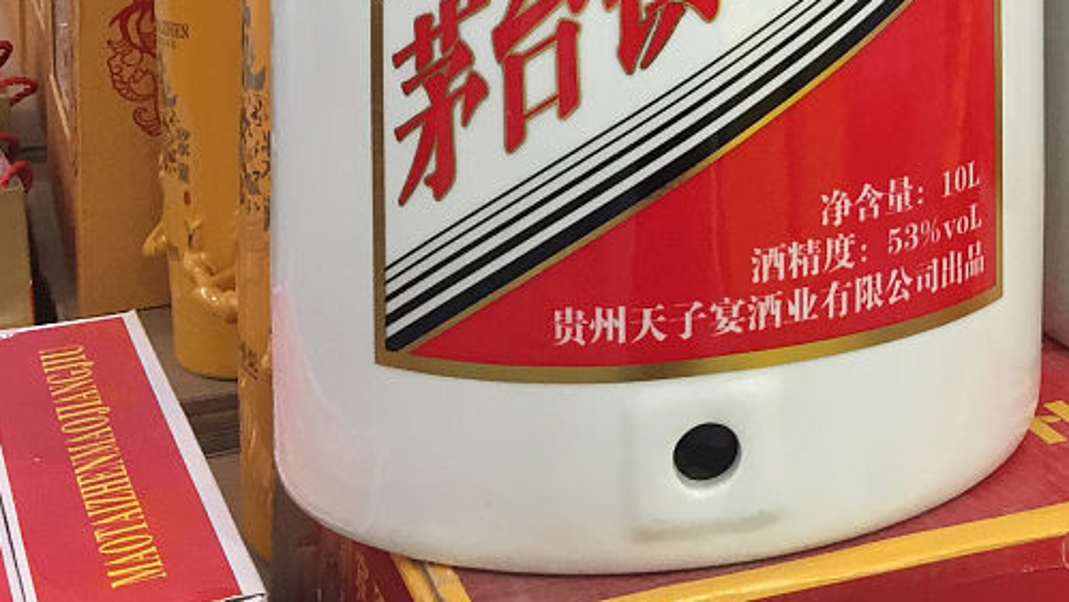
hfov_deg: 26.2
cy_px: -349
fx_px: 2155
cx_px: 1110
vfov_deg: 14.6
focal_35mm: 76
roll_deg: +0.8
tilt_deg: -2.1
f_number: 2.2
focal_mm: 4.15
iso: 100
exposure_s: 1/33
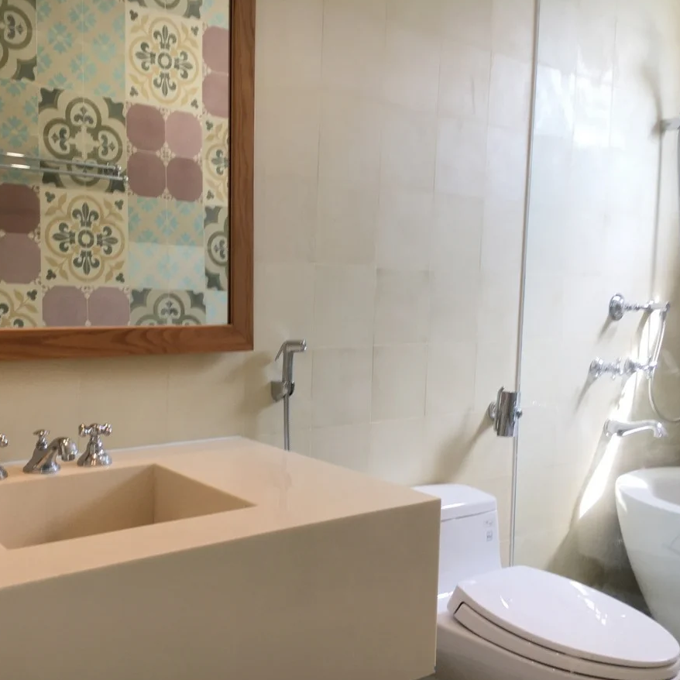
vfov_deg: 47.2
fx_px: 778
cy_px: 345
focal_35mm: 35
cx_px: 249
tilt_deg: -1.5
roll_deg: -1.3
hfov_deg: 46.7
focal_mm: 4.15
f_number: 2.2
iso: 32
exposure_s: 1/50
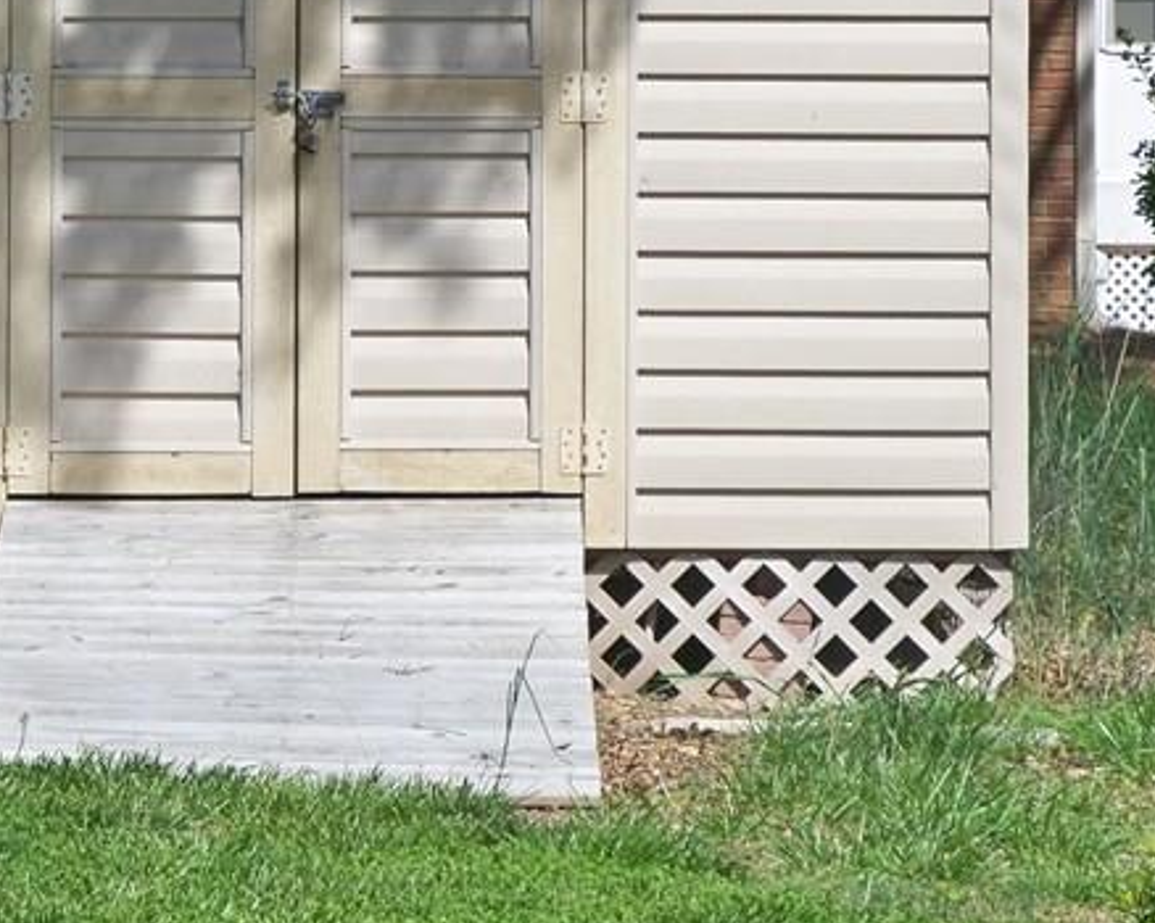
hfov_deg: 6.8
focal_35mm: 283
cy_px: 5
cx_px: 446
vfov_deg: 5.5
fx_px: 9670
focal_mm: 21.9
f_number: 4.2
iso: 80
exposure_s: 1/500
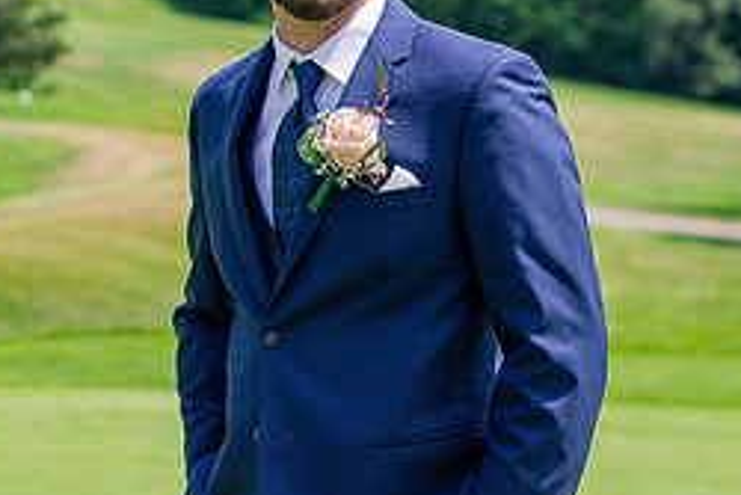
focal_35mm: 116
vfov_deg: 11.8
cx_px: 252
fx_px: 2389
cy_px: 117
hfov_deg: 17.6
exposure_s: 1/4000
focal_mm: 50
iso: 250
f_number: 2.8
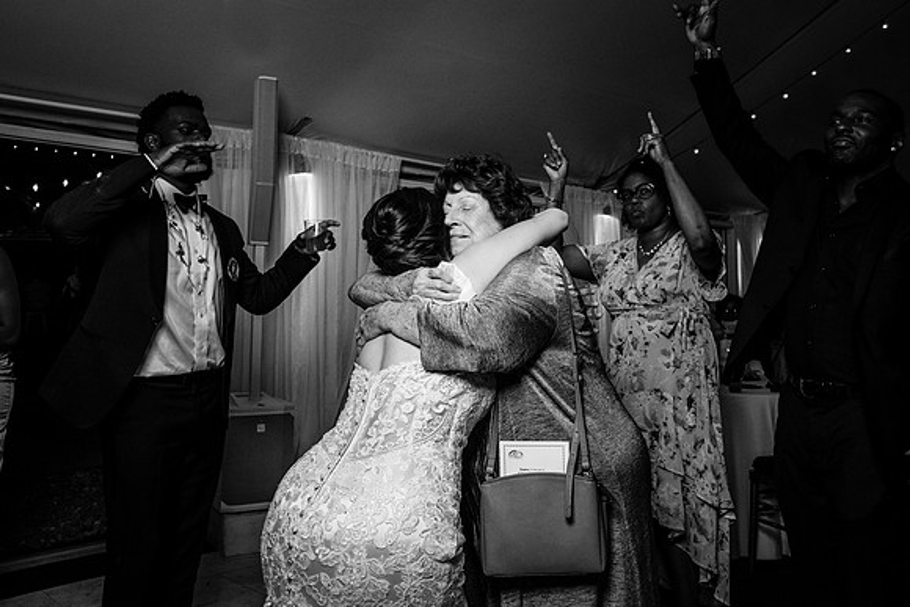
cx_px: 469
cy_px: 241
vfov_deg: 39.0
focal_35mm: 34
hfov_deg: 56.1
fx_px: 854
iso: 2000
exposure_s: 1/200
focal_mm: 28
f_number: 5.6
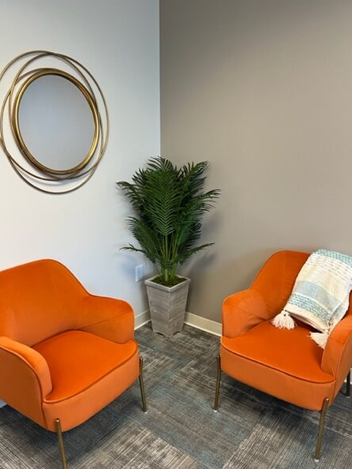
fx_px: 379
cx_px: 165
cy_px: 230
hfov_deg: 49.7
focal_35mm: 28
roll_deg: +0.5
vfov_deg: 63.4
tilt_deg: -14.3
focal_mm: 5.1
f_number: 1.6
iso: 100
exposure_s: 1/60
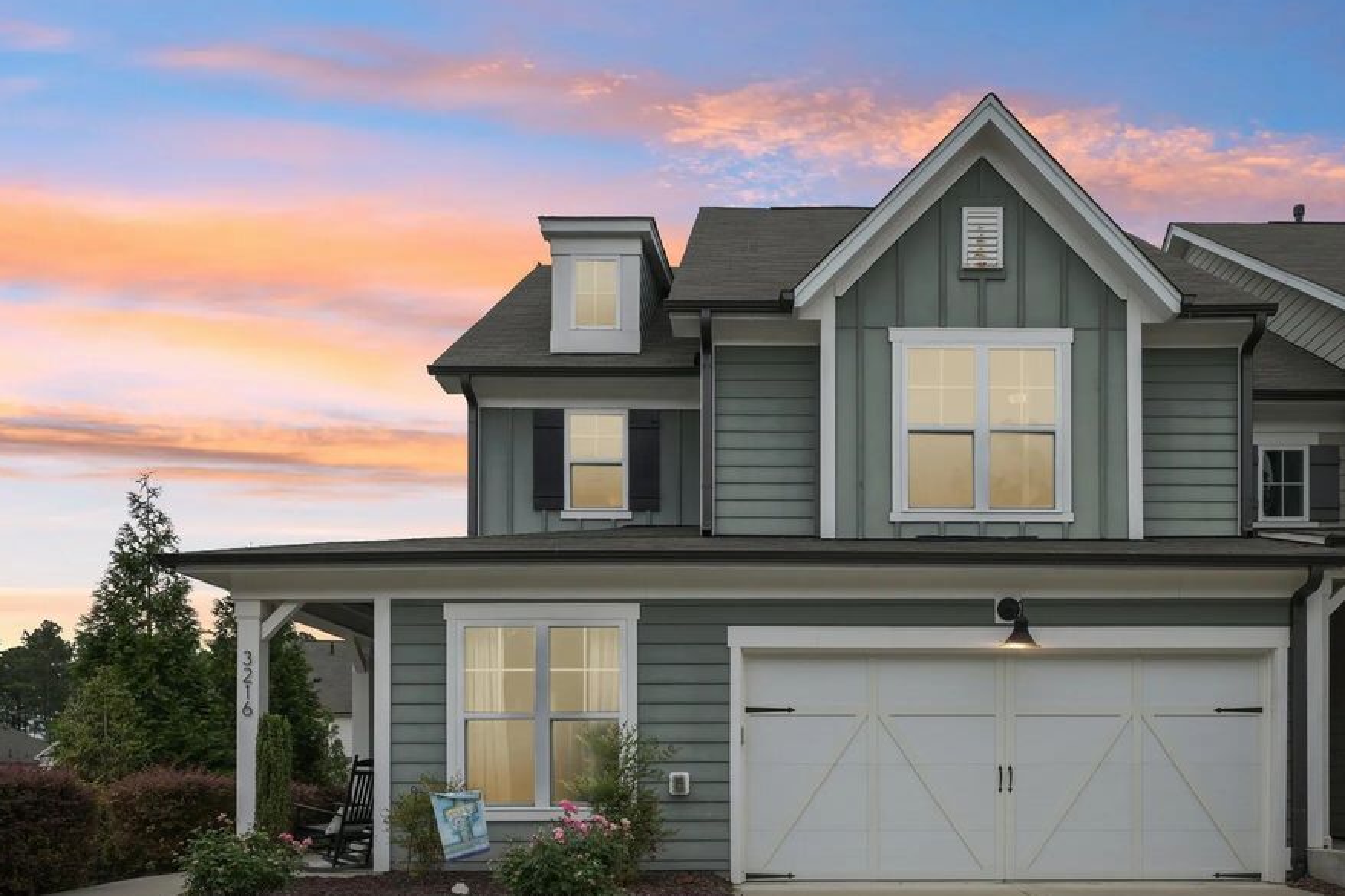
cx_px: 772
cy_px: 486
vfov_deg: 46.3
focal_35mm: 28
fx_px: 1046
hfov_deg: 65.2
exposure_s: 1/320
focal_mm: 24
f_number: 9
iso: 200
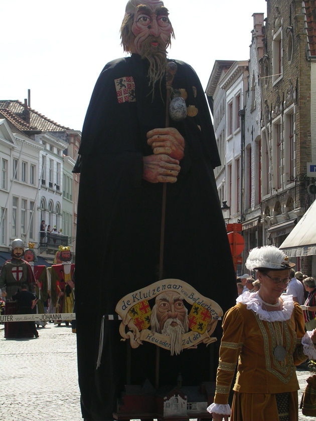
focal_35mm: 95
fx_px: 1156
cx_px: 158
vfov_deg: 20.7
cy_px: 210
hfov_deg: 15.6
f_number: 4.4
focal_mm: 14.5
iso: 50
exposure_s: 1/388
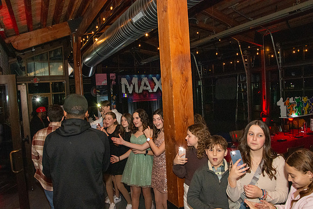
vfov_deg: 48.0
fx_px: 235
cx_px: 156
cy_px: 104
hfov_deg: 67.4
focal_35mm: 27
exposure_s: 1/160
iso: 4000
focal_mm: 18
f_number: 9
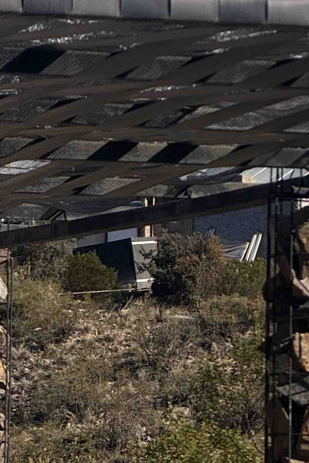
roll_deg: -0.5
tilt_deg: +4.3
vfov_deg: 6.0
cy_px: 120
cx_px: 423
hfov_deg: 4.0
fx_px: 4402
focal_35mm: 342
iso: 40
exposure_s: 1/3195
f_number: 2.8
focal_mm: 15.66
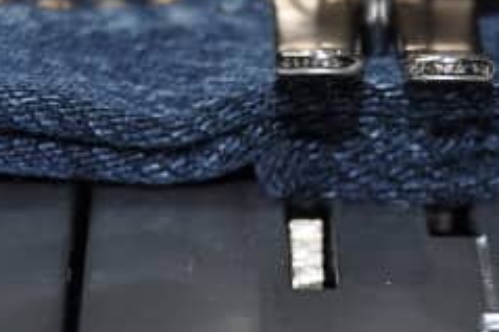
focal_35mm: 226
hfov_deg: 9.1
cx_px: 393
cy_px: 237
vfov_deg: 6.1
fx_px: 3126
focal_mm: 45
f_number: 5.3
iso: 200
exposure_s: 1/125
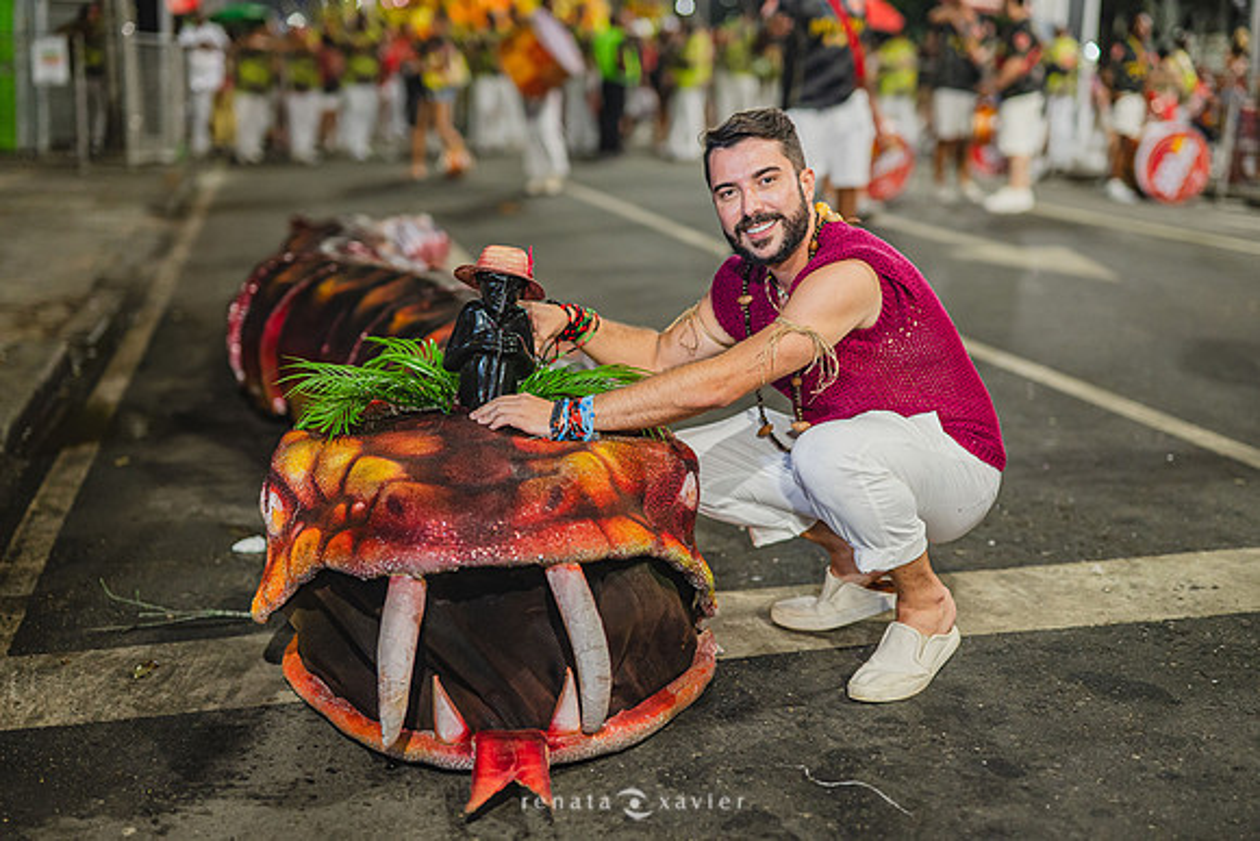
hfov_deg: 39.6
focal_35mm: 50
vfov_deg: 27.0
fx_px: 1750
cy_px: 420
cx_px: 630
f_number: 1.6
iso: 1600
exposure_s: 1/400
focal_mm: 50
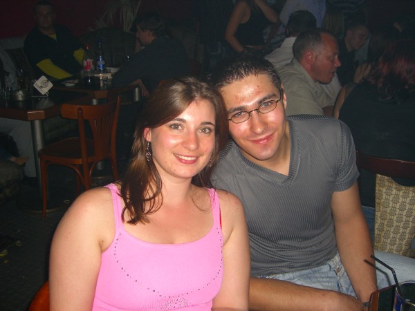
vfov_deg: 37.7
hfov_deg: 49.0
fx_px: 456
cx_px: 208
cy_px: 156
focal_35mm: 38
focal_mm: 7.9
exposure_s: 1/60
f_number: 2.8
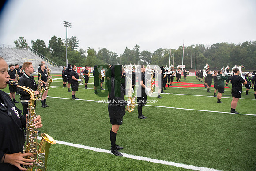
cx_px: 128
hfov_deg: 73.7
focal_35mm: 24
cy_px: 86
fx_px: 171
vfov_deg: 53.2
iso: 400
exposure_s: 1/800
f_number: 4
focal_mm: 24
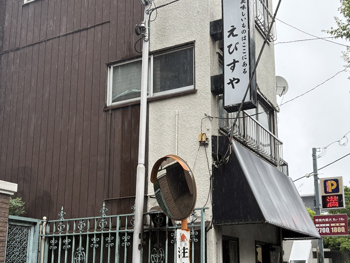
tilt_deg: +13.0
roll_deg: +0.5
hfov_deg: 42.8
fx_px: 445
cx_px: 203
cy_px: 177
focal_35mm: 44
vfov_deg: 32.6
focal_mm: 5.96
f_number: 1.6
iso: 40
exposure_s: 1/211
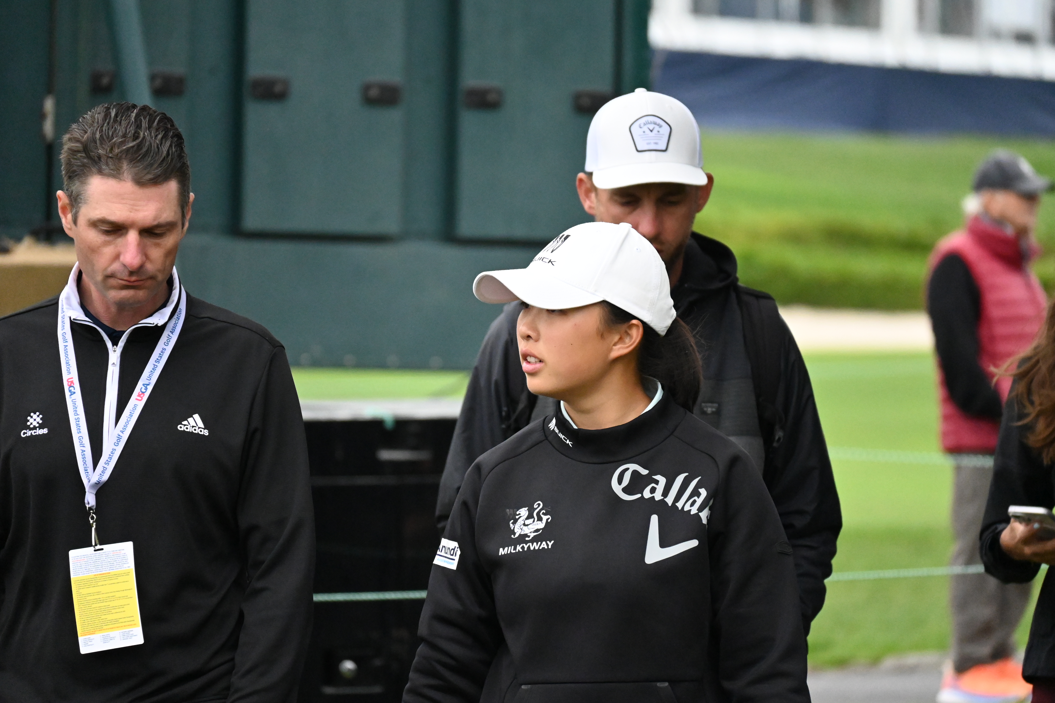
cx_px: 528
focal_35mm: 375
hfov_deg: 5.5
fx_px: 10989
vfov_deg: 3.7
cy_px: 352
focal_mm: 250
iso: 5600
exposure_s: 1/4000
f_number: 6.3
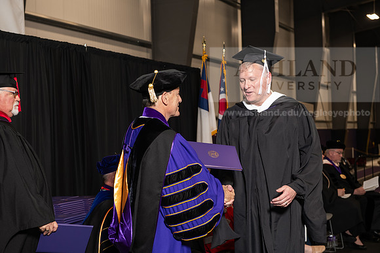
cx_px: 190
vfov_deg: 21.9
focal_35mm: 62
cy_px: 126
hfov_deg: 32.4
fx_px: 655
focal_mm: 62
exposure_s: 1/125
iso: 2000
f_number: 5
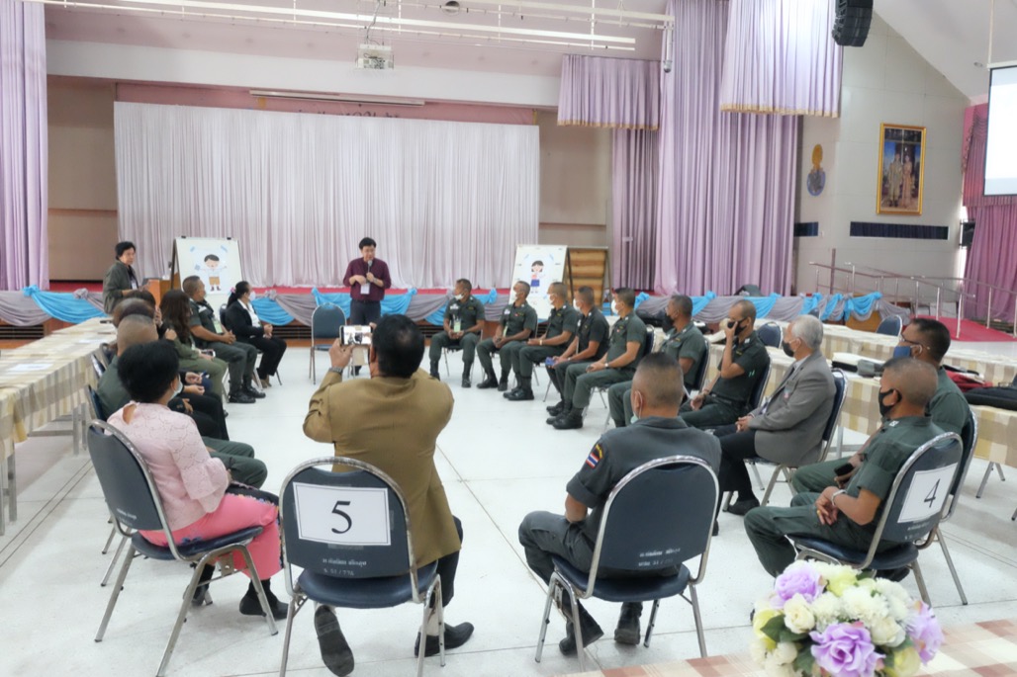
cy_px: 338
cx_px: 508
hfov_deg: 61.9
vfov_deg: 43.6
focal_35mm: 30
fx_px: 847
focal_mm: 20.1
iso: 6400
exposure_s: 1/140
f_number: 3.8
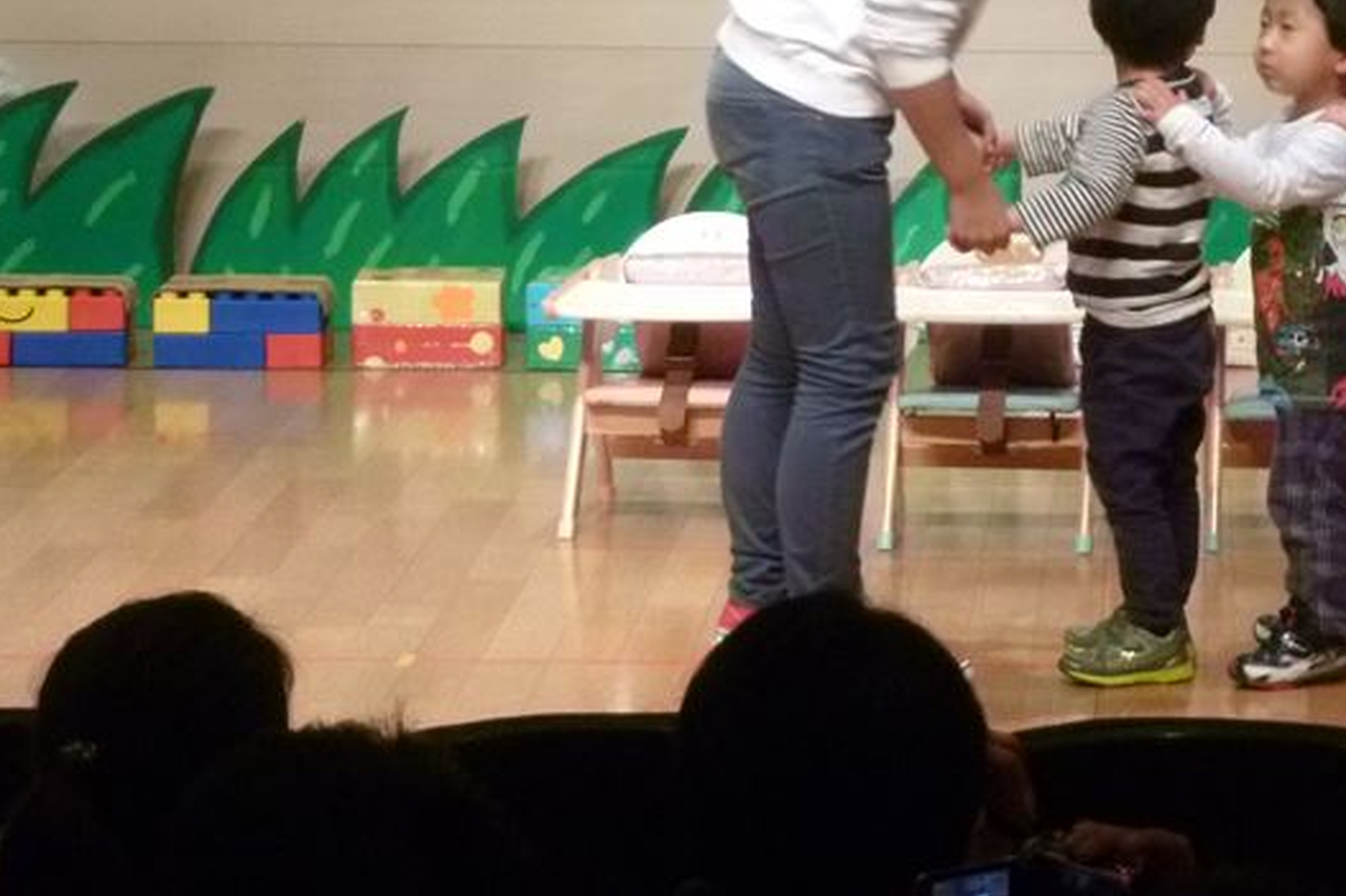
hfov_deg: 11.1
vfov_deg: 7.4
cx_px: 1216
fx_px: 6877
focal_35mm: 184
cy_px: 120
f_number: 5.7
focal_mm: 16.2
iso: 400
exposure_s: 1/10
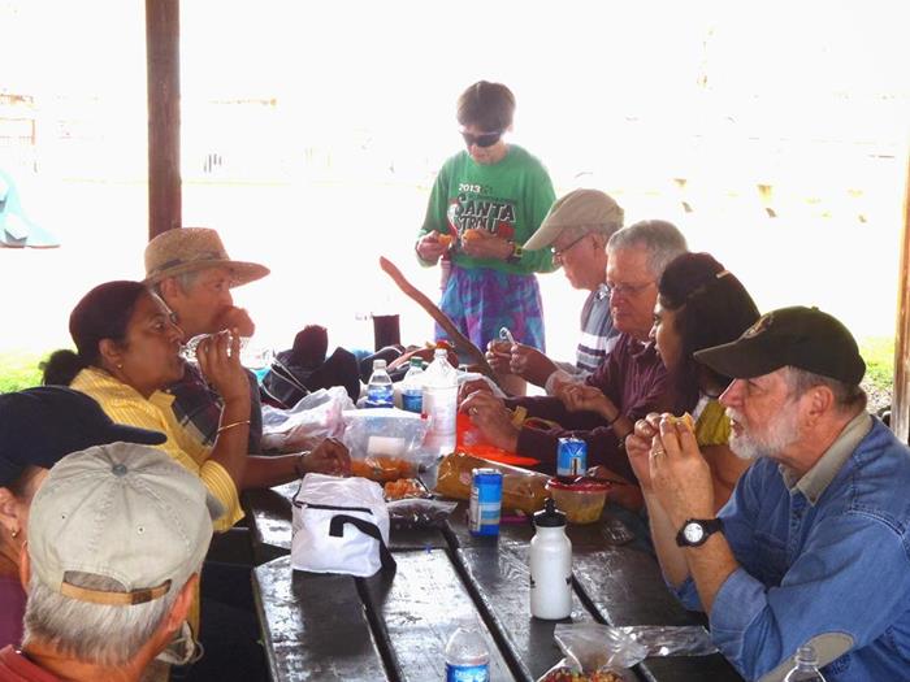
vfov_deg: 18.9
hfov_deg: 25.0
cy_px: 341
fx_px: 2050
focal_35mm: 78
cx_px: 455
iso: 200
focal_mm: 14
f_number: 5.9
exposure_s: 1/80
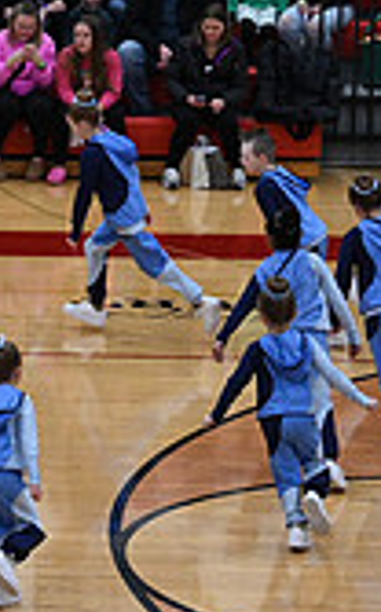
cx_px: -674
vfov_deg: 8.5
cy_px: 284
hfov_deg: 5.1
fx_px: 4131
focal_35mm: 248
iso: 4000
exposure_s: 1/400
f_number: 4
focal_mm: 70
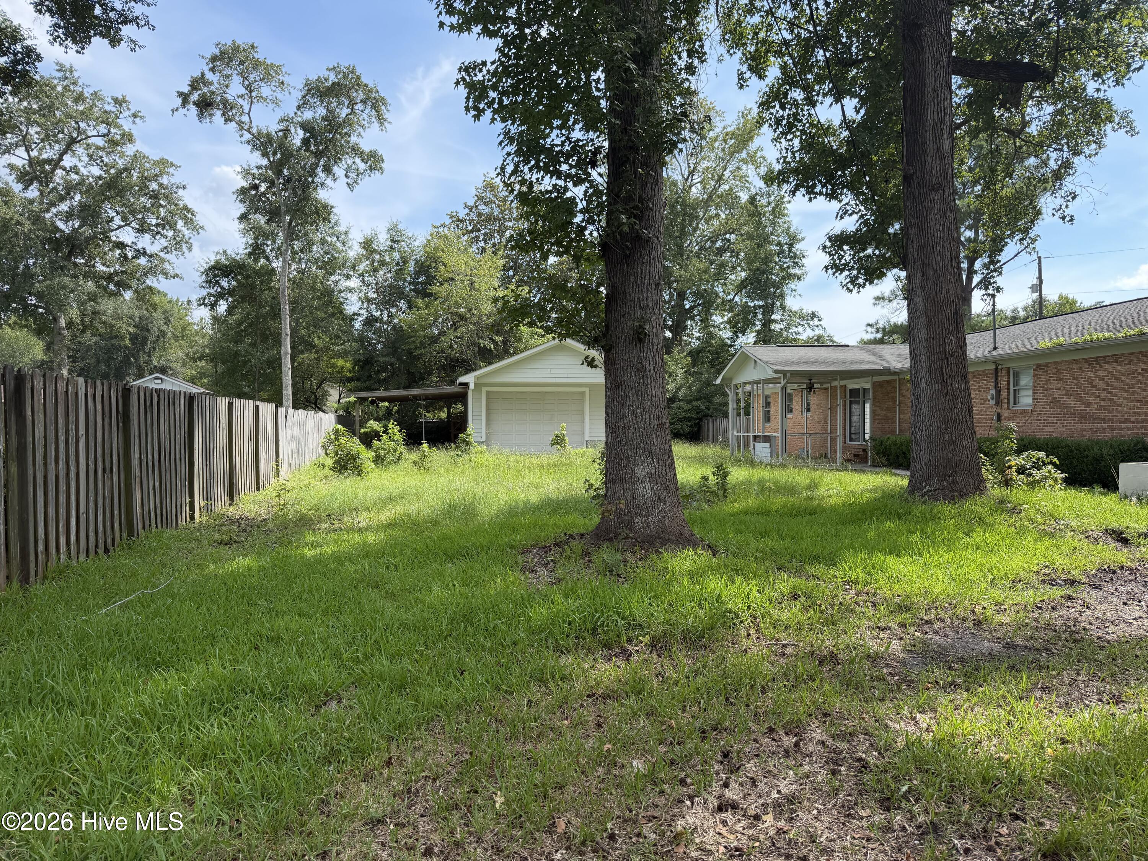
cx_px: 574
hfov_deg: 71.6
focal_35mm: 24
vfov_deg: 56.8
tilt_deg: -0.8
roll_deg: +0.3
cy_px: 430
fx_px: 796
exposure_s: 1/2611
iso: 100
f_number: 1.78
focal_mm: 6.76
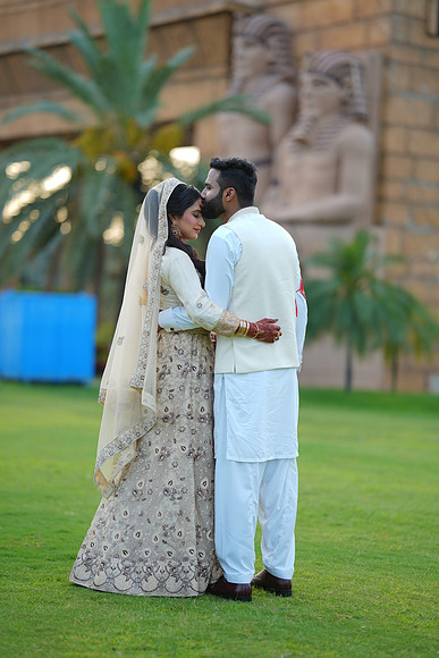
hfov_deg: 16.1
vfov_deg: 23.9
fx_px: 1554
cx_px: 220
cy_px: 329
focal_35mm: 85
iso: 64
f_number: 1.4
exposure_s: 1/500
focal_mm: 85
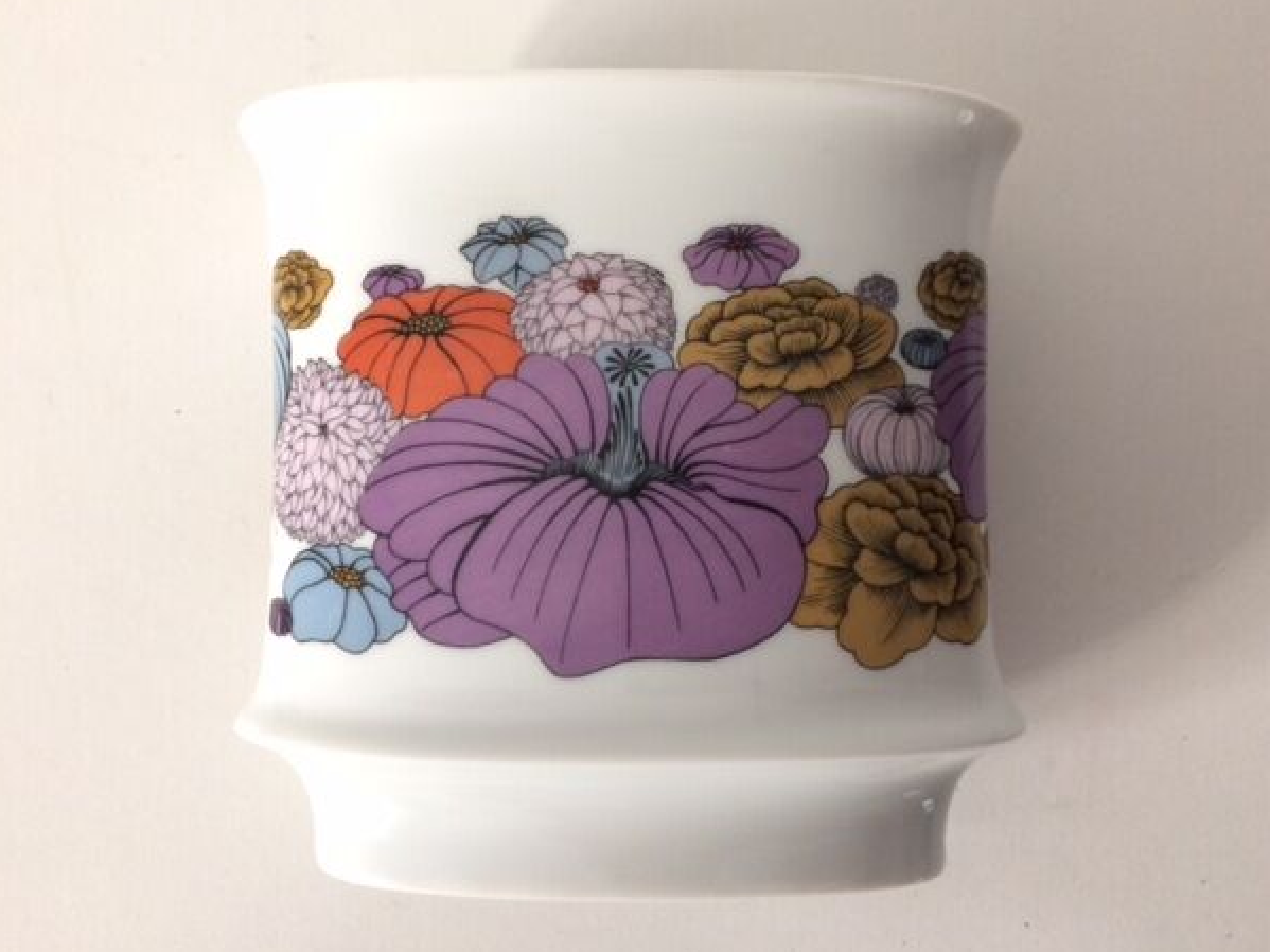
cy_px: 456
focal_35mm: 31
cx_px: 666
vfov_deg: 45.4
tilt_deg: -86.4
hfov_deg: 58.3
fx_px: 1137
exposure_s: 1/33
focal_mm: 4.15
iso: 125
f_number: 2.2
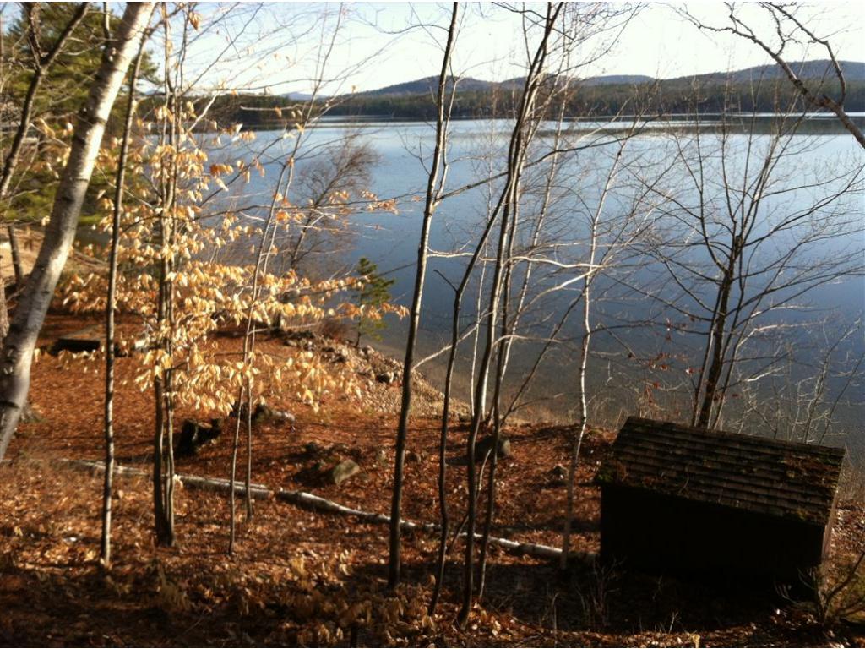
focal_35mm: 35
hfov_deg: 52.6
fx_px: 875
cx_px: 432
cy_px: 324
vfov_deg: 40.7
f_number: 2.8
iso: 80
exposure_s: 1/566
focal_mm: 3.85
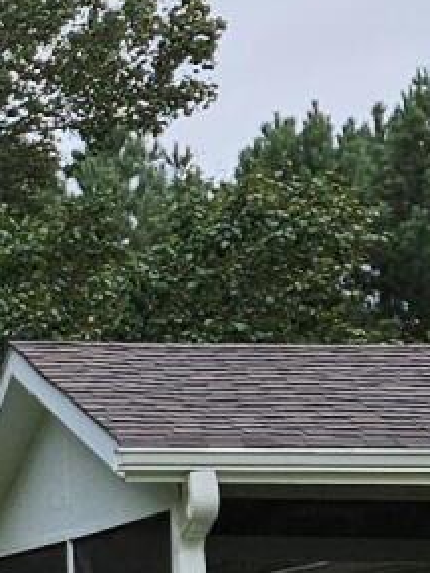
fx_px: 2683
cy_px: 315
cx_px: -816
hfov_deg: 8.0
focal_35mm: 162
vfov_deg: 12.2
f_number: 1.8
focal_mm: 5.4
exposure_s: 1/666
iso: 25
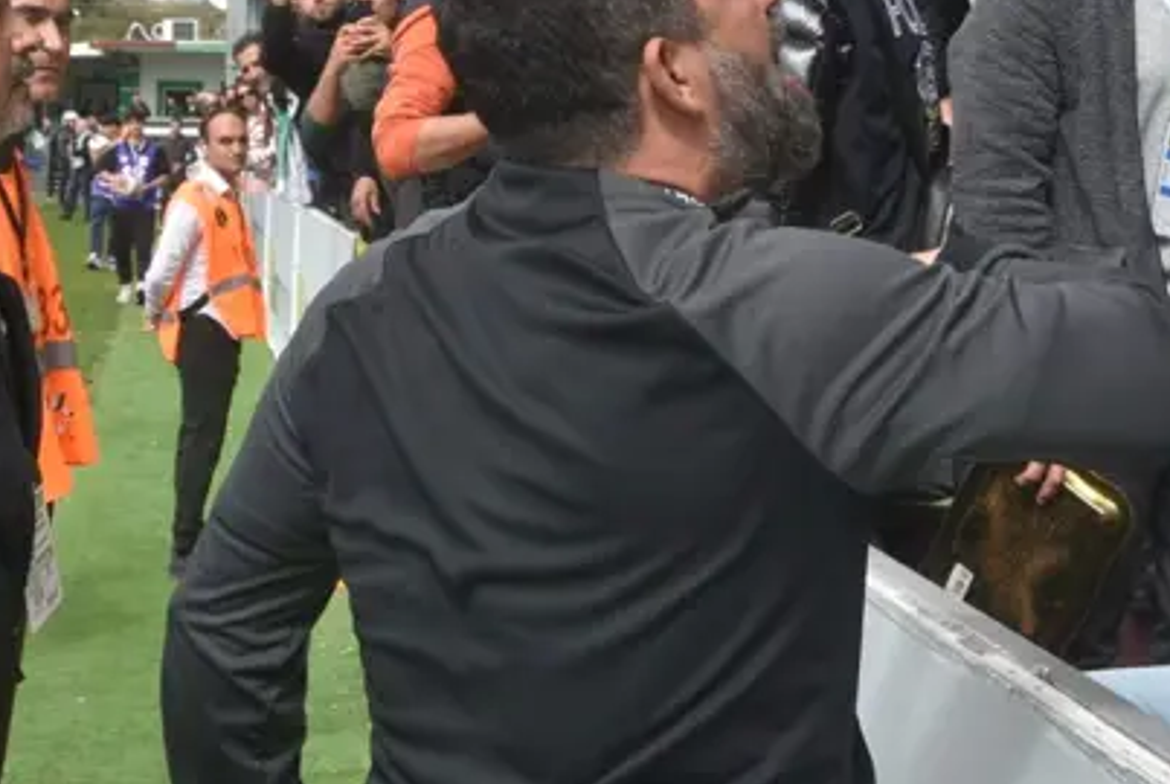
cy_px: 105
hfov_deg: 28.0
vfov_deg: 18.7
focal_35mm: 72
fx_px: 2343
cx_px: 697
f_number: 8
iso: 280
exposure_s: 1/500
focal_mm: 22
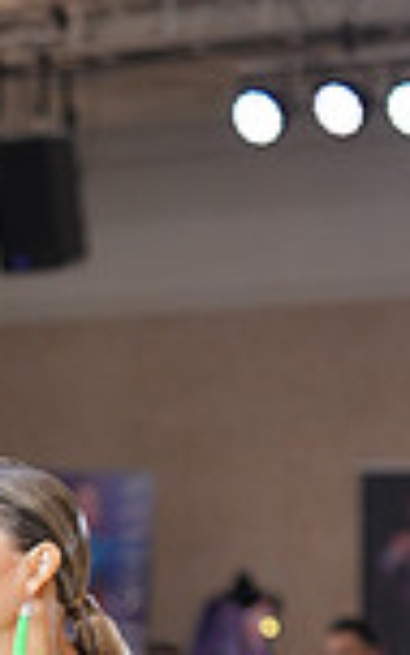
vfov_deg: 8.5
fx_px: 4309
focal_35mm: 241
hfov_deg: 5.4
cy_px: 1077
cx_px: -93
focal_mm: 62
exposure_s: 1/500
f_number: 2
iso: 800
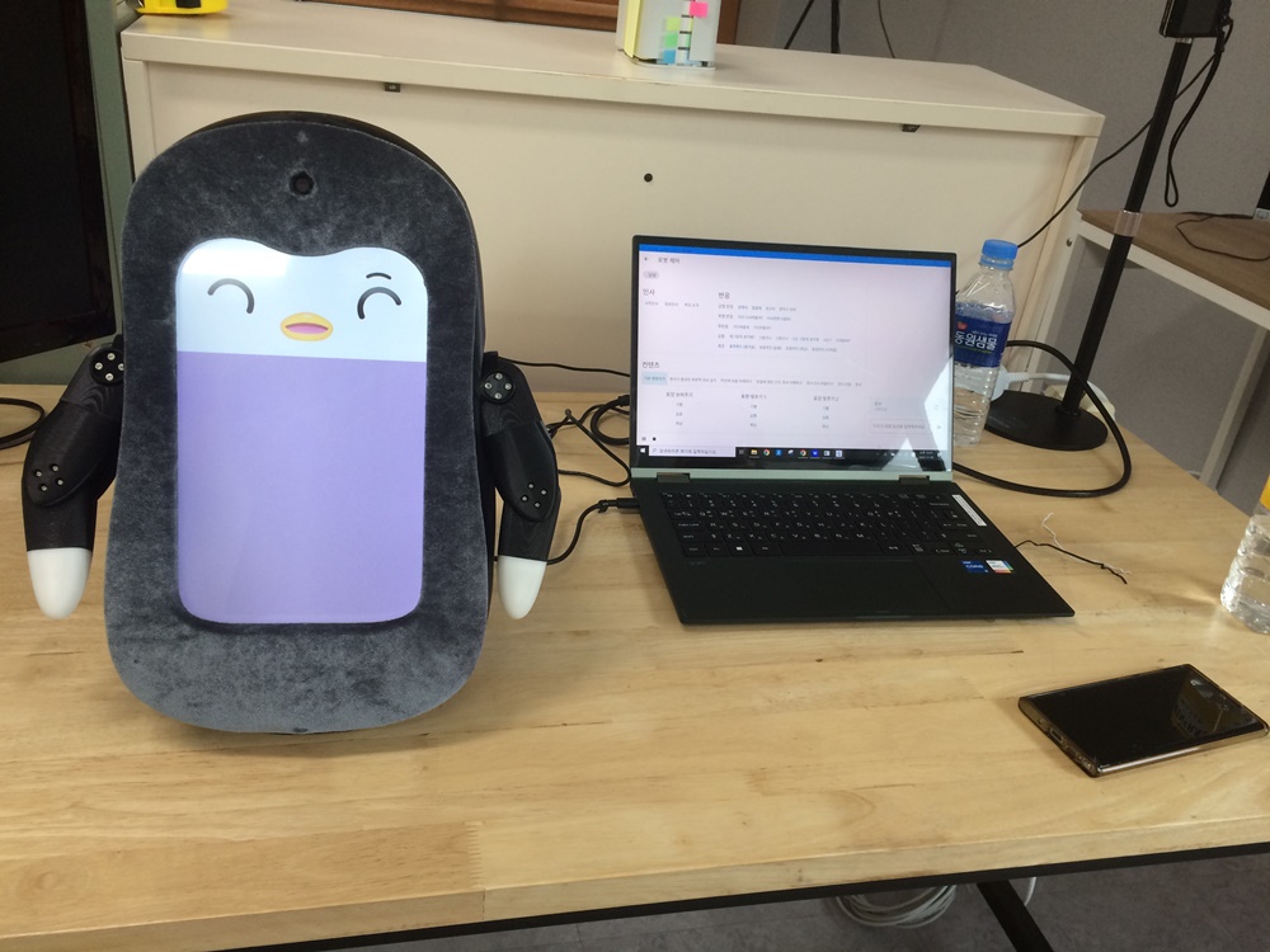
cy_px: 476
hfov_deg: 61.7
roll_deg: -6.5
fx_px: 1064
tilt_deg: -27.8
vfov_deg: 48.2
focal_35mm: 29
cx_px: 635
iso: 40
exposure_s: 1/40
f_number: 2.2
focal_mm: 4.15
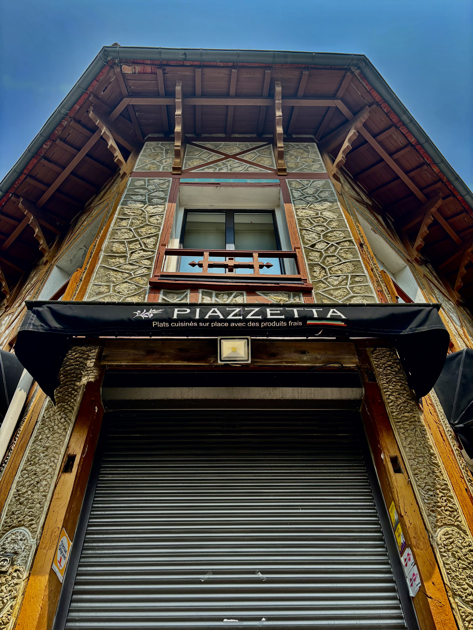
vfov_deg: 67.3
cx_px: 236
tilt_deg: +51.4
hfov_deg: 53.1
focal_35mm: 26
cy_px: 315
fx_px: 474
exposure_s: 1/1437
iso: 50
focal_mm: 5.96
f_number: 1.6
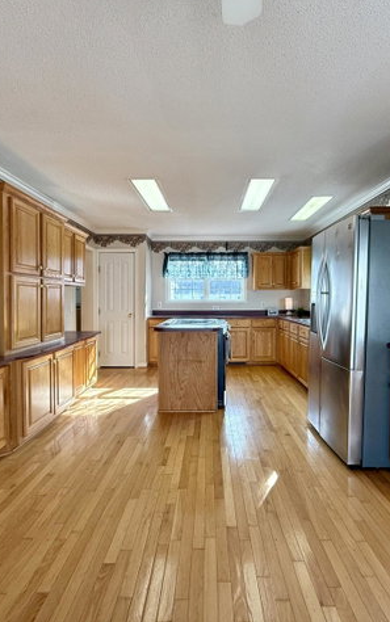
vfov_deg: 85.0
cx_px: 211
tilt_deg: -1.4
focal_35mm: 20
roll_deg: +0.0
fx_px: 340
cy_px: 310
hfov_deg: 59.7
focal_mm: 2.22
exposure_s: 1/120
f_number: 2.2
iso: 100
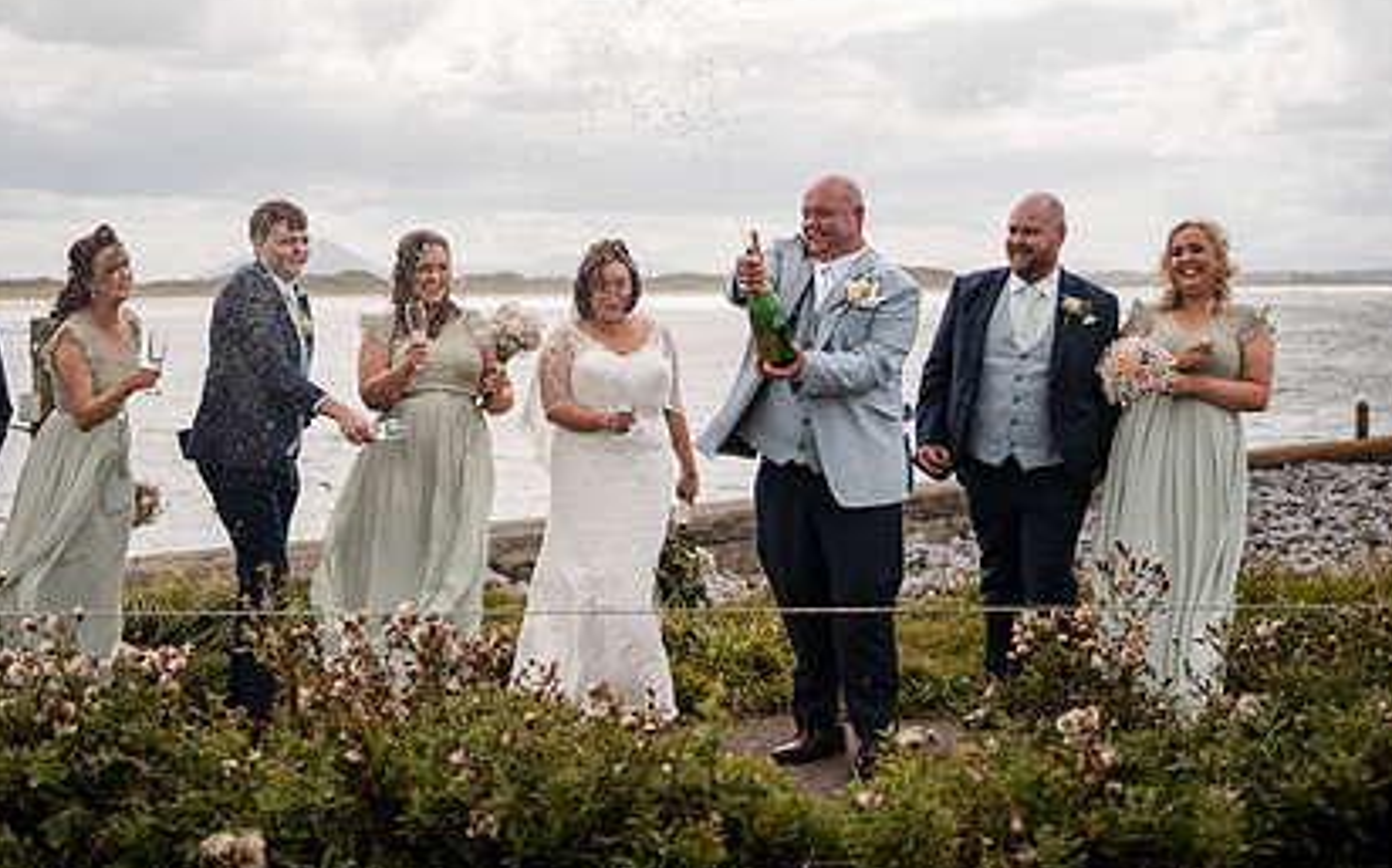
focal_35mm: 52
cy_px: 248
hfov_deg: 38.8
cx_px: 585
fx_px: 1972
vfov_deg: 24.6
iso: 100
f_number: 2.2
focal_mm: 35
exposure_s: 1/5000
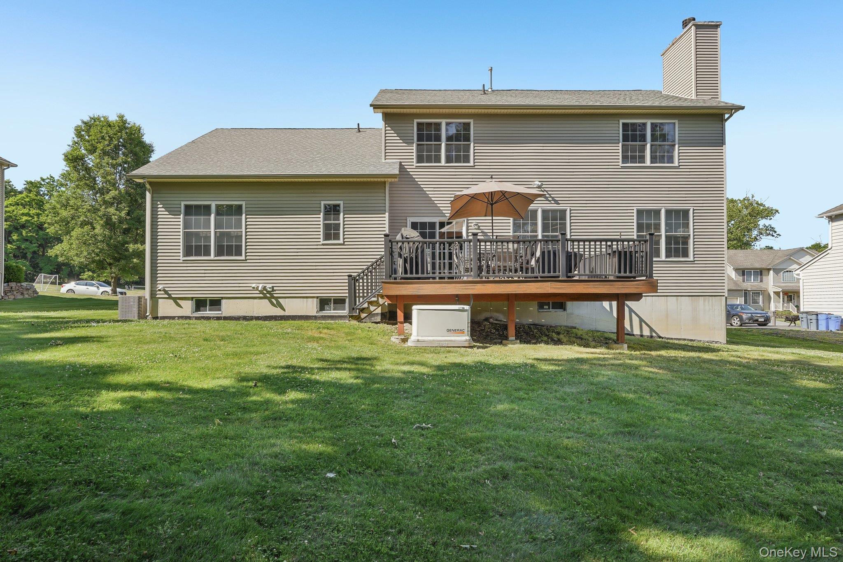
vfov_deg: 57.2
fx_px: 515
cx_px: 422
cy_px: 281
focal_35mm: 22
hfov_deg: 78.6
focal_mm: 22
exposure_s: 1/100
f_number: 8
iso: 100
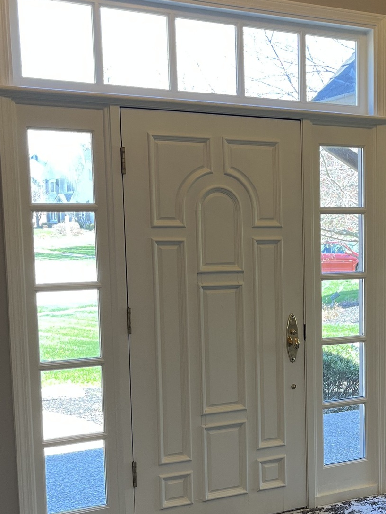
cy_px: 319
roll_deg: +0.2
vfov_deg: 34.8
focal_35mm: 55
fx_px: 818
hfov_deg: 25.6
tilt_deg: -7.5
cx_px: 356
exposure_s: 1/120
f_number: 1.6
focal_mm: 5.1
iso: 125
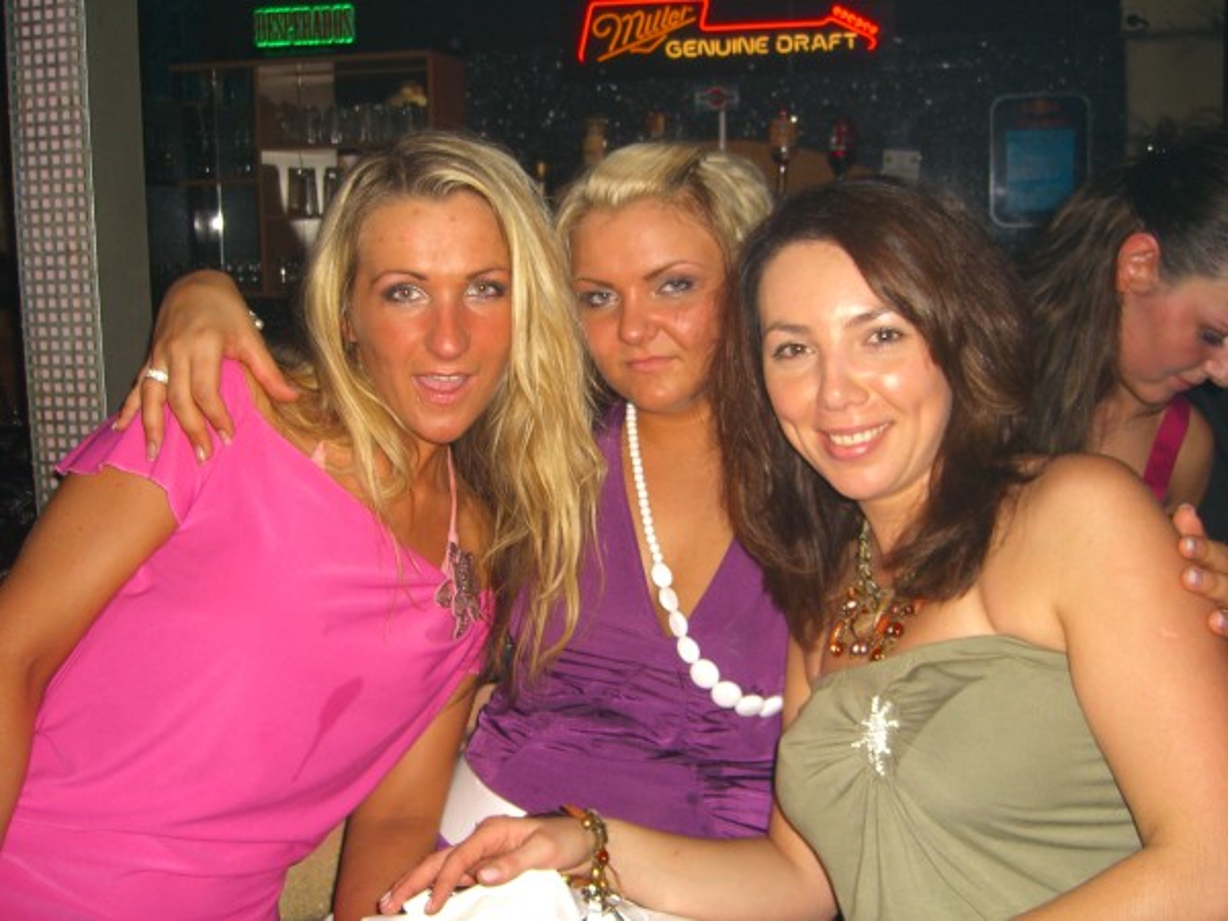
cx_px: 614
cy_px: 460
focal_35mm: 38
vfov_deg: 37.7
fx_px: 1348
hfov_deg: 49.0
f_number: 2.8
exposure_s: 1/60
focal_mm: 7.9
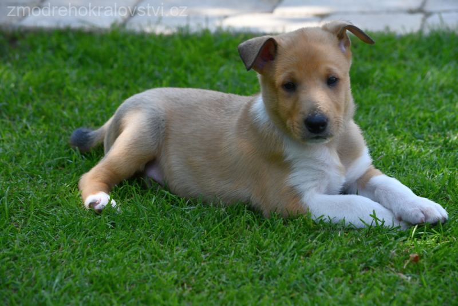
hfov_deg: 15.9
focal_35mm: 129
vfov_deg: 10.6
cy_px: 153
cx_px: 229
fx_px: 1642
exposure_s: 1/250
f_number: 6.3
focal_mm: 86
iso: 200
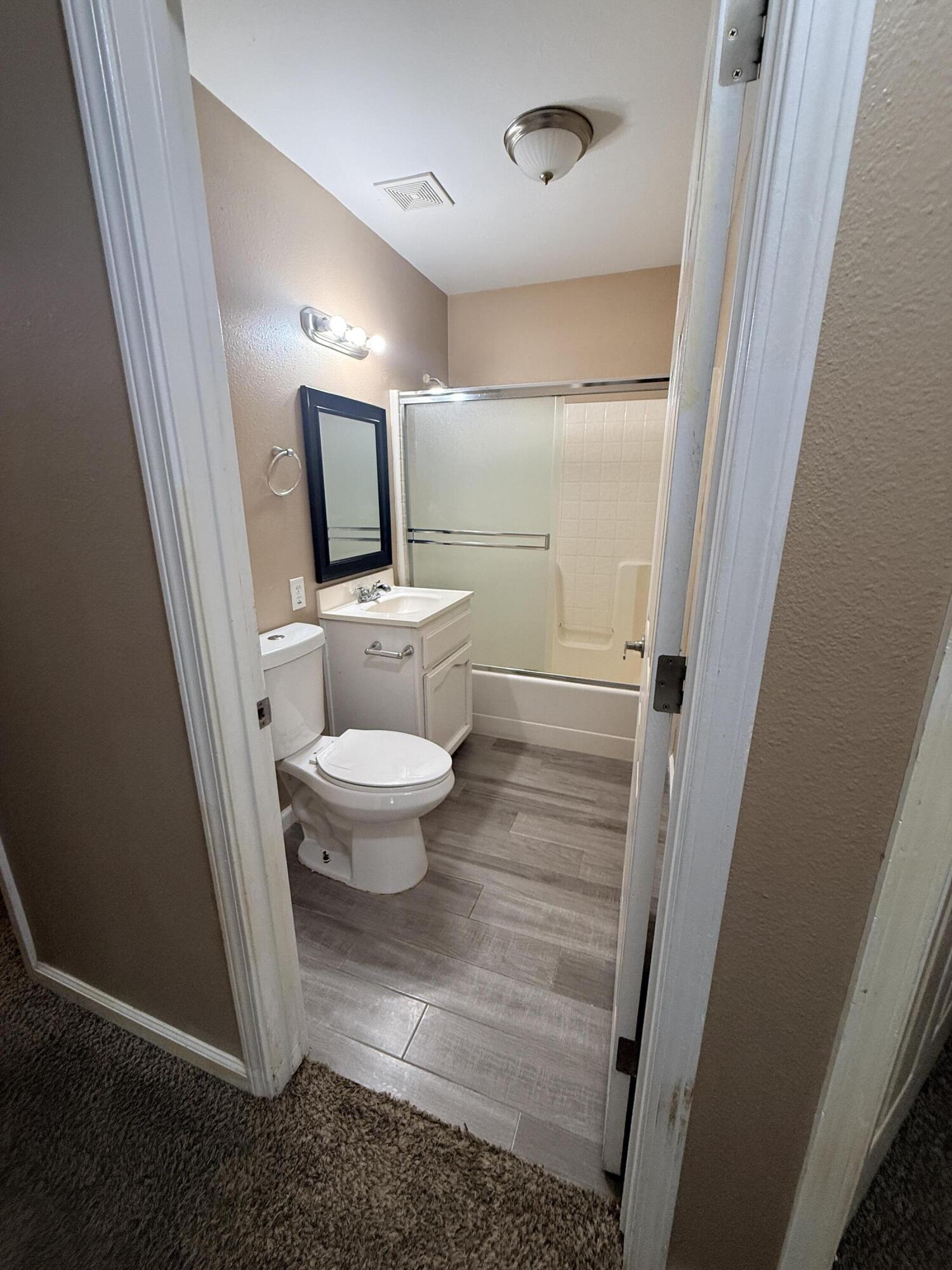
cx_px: 476
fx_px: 513
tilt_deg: -15.8
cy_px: 635
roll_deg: -0.1
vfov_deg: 102.1
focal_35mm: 14
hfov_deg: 85.7
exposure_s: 1/120
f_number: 2.2
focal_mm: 2.22
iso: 250
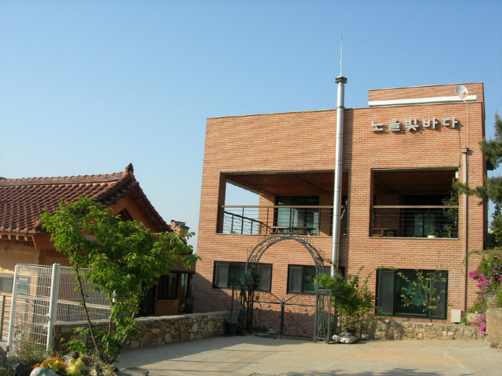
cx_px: 251
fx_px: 551
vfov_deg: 37.7
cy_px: 188
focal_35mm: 38
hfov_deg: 49.0
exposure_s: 1/399
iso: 64
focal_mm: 7.8
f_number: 4.8
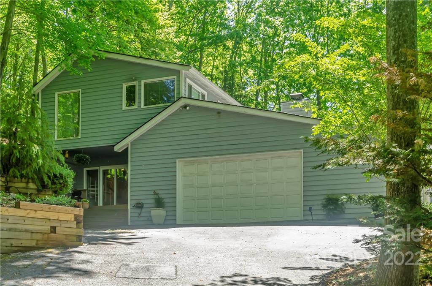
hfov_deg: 43.7
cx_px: 216
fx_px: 539
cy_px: 143
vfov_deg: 29.7
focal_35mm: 45
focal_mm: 30
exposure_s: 1/125
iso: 320
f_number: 7.1
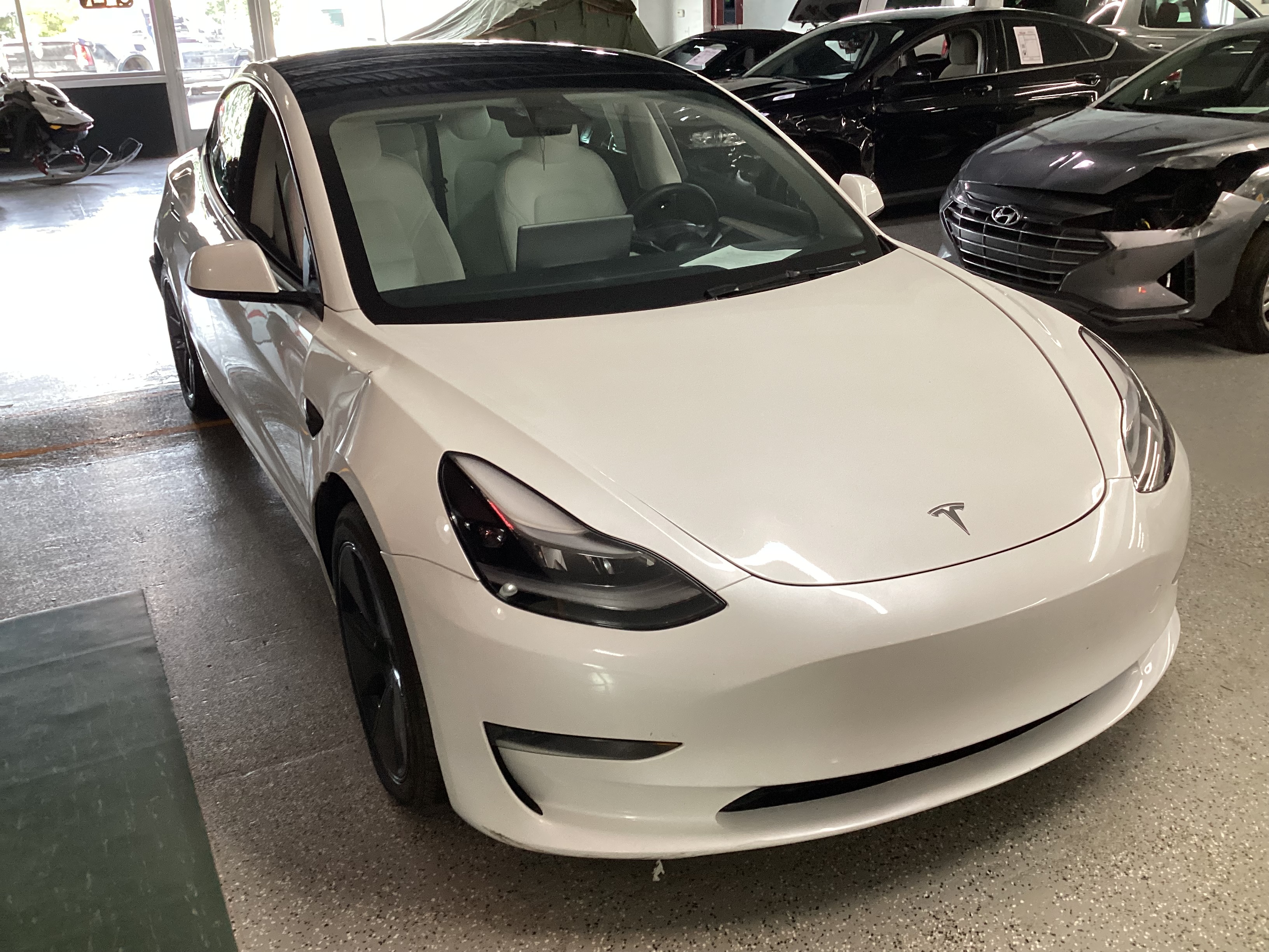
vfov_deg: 45.4
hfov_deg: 58.4
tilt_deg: -23.0
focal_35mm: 31
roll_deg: +1.6
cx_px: 634
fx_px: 1136
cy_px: 476
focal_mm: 3.3
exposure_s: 1/50
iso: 100
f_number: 2.4
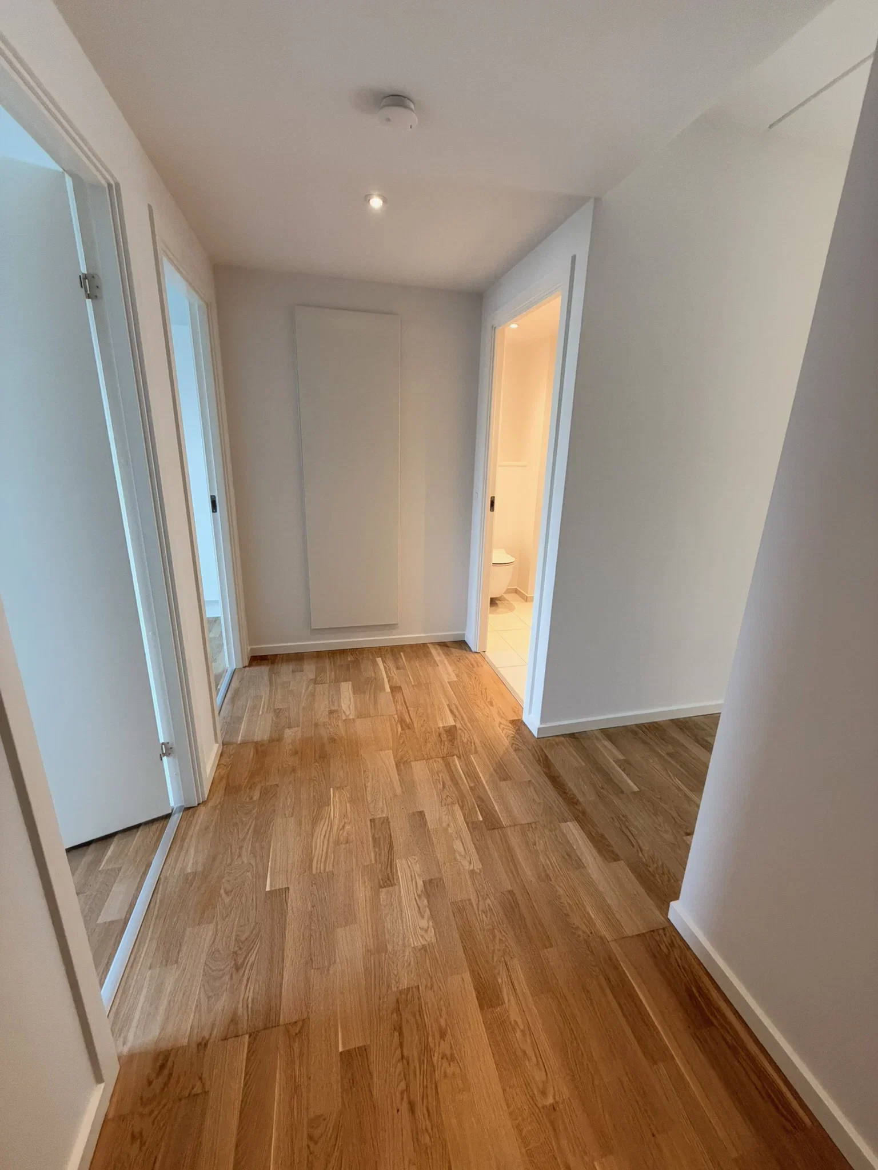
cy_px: 585
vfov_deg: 102.1
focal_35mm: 14
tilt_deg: -15.3
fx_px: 473
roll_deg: -1.9
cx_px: 439
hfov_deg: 85.7
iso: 200
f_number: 2.2
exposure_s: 1/100
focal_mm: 2.22
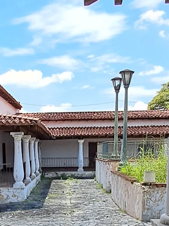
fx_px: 377
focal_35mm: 58
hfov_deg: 24.9
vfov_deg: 30.5
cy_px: 234
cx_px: 35
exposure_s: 1/846
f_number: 2.2
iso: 40
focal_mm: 1.64
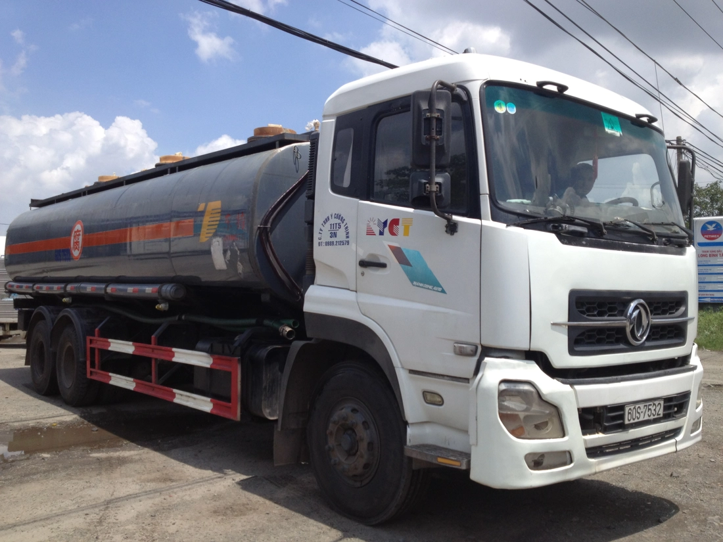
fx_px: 731
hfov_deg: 52.6
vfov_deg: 40.7
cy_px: 271
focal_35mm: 35
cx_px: 362
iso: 64
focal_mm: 4.28
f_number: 2.4
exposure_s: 1/1453
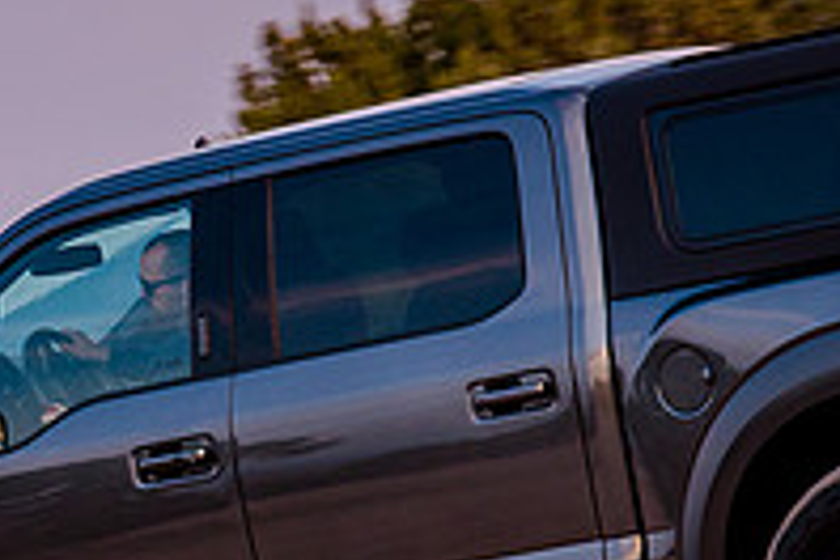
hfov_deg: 5.2
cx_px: 275
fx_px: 9309
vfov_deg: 3.4
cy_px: 333
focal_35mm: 399
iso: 500
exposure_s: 1/160
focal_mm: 92
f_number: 5
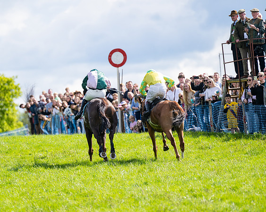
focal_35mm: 355
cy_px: 119
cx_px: 91
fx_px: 2794
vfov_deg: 4.4
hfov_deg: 5.4
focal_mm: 280
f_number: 4
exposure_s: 1/1600
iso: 200
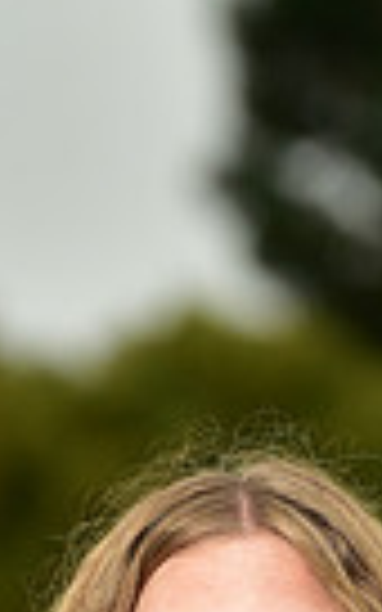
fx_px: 12676
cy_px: 1206
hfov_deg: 1.7
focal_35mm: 761
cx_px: 249
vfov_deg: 2.7
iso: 500
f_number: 5.6
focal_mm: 175
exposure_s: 1/250
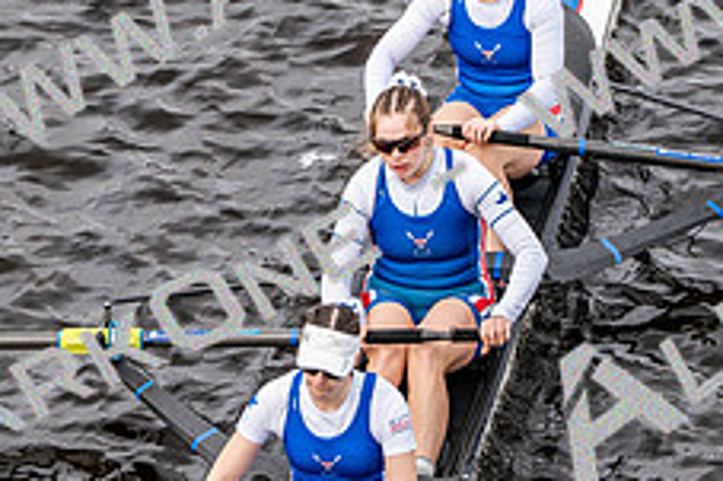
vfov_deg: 2.7
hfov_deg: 4.1
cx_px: 287
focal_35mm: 504
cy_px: 193
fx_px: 10114
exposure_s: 1/2000
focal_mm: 197
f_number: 2.8
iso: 400
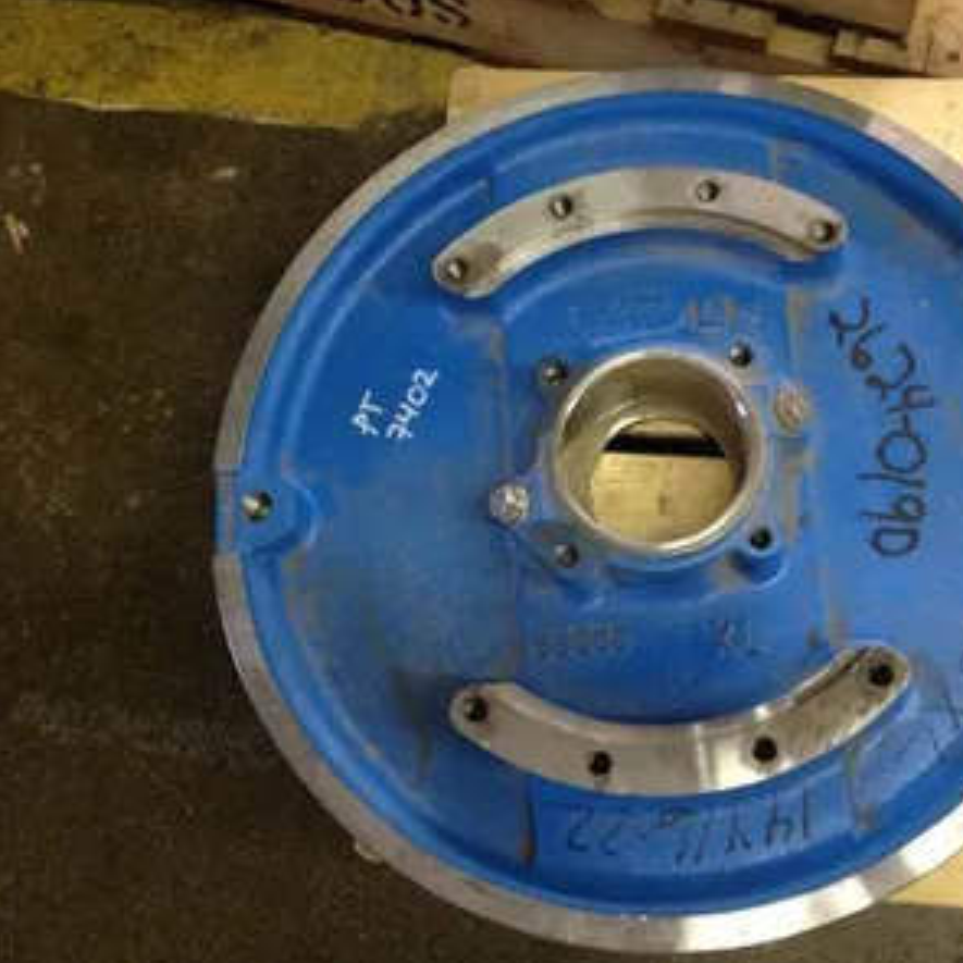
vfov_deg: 40.0
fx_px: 1322
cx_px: 646
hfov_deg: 39.5
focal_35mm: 42
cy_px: 483
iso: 250
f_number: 2.4
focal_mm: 4.28
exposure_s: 1/20
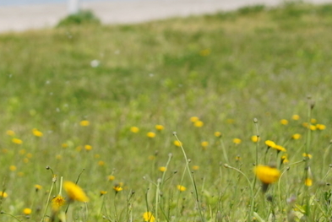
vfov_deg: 8.1
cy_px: -70
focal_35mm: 168
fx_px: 1551
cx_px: -26
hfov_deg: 12.0
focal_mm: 55
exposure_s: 1/2000
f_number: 3.2
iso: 100
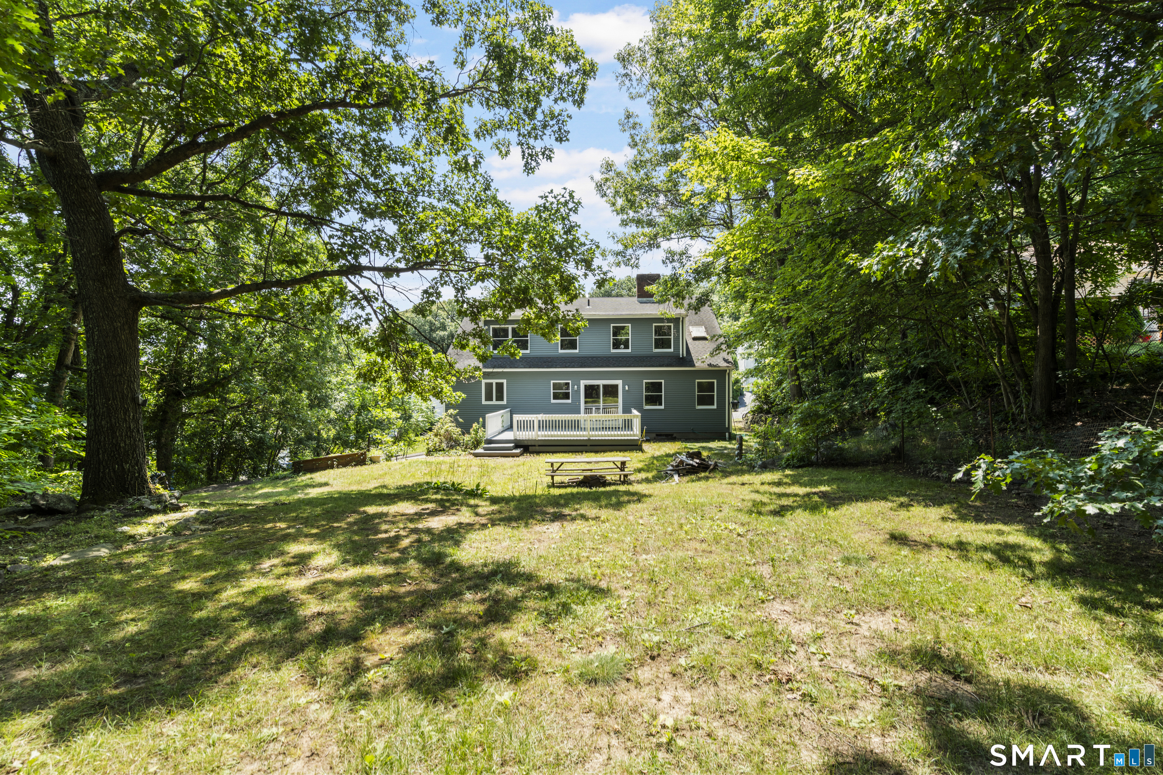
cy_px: 388
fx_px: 517
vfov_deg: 73.7
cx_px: 582
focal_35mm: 16
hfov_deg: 96.7
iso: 200
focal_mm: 16
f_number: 9
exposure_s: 1/15
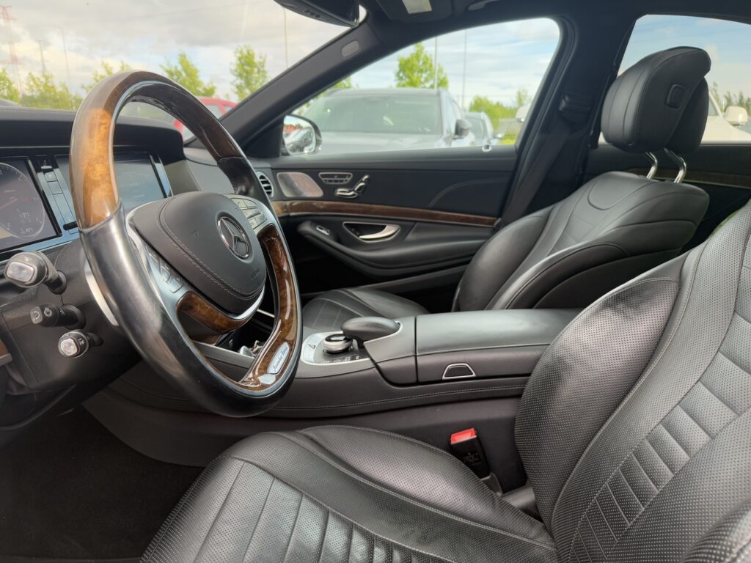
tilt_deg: -15.5
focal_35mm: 24
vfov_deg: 56.8
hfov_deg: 71.6
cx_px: 376
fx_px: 521
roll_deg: -0.8
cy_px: 282
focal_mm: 6.76
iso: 100
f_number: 1.78
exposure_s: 1/315
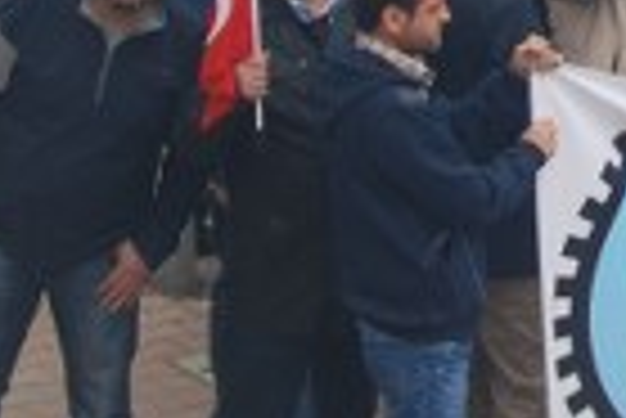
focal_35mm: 224
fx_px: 3899
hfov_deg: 9.0
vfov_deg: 6.0
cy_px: -476
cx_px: 883
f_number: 5.6
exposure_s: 1/125
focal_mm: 26
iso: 100
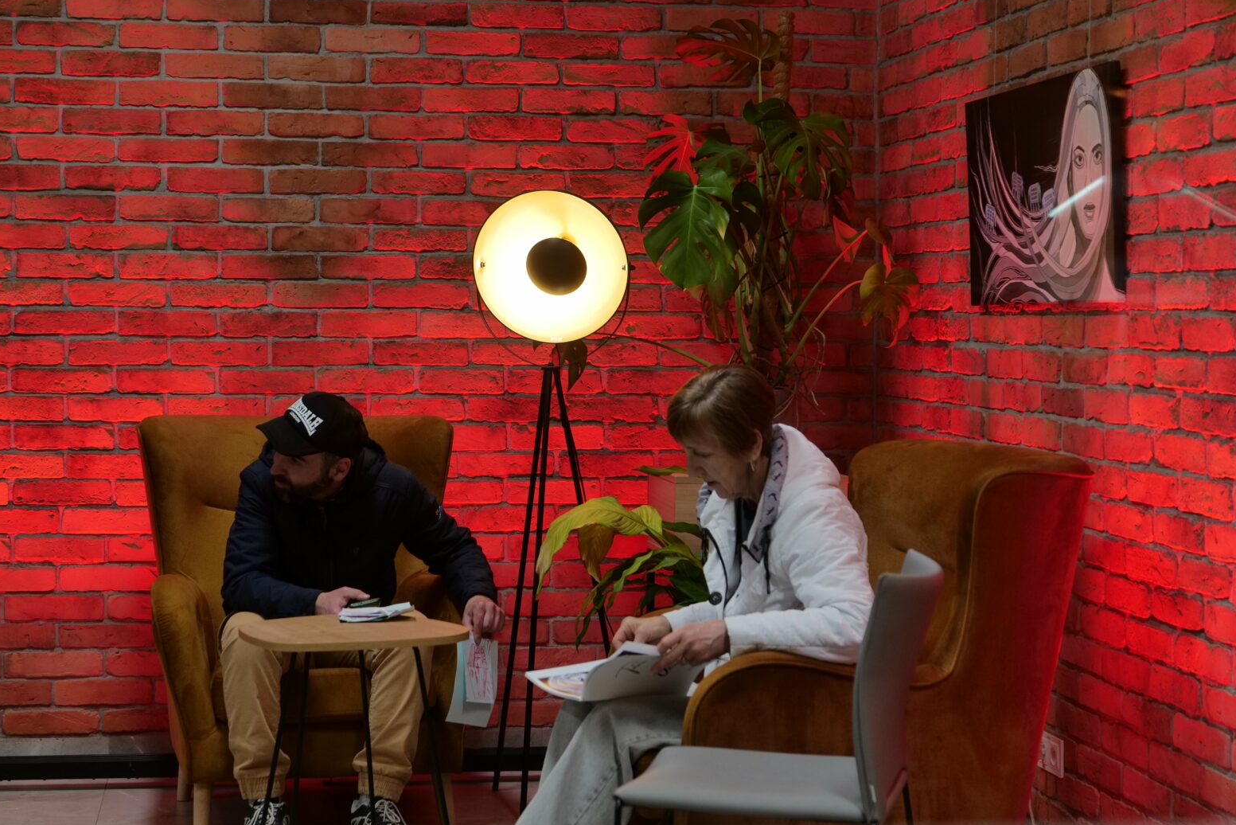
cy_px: 409
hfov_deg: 27.7
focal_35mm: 73
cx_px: 596
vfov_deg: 18.7
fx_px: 2507
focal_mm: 70
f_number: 4.5
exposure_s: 1/80
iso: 1000
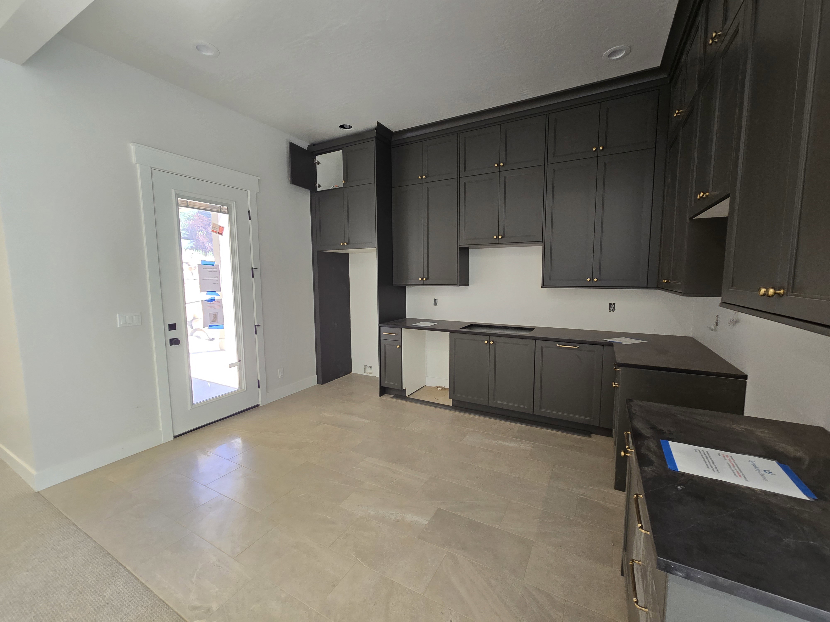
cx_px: 415
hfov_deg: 106.2
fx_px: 312
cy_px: 311
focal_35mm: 13
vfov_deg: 89.9
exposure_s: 1/60
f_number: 2.2
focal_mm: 2.2
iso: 125
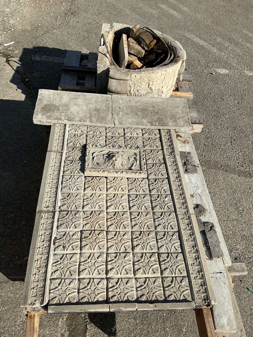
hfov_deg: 48.2
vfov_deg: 61.7
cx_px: 126
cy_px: 168
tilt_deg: -49.0
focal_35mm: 29
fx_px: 283
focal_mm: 3
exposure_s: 1/2427
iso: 25
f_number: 1.8
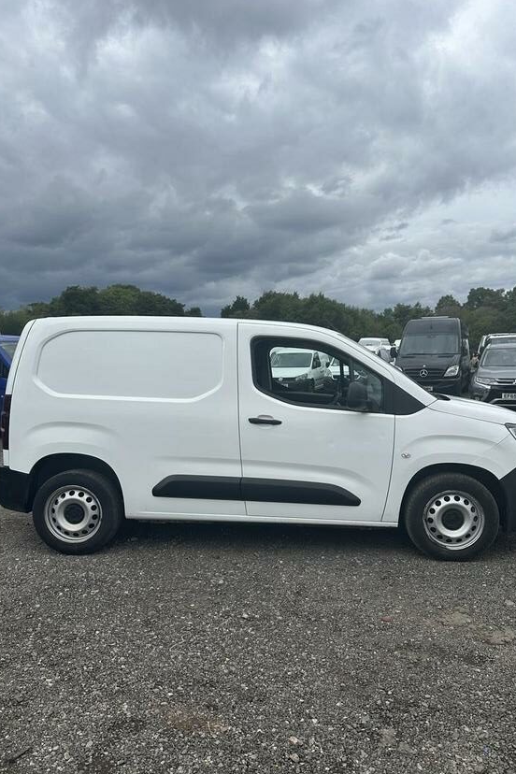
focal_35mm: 27
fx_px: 580
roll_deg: +0.5
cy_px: 415
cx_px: 274
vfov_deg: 67.3
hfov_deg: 47.9
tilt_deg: -6.6
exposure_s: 1/3861
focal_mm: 6.86
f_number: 1.78
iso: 80
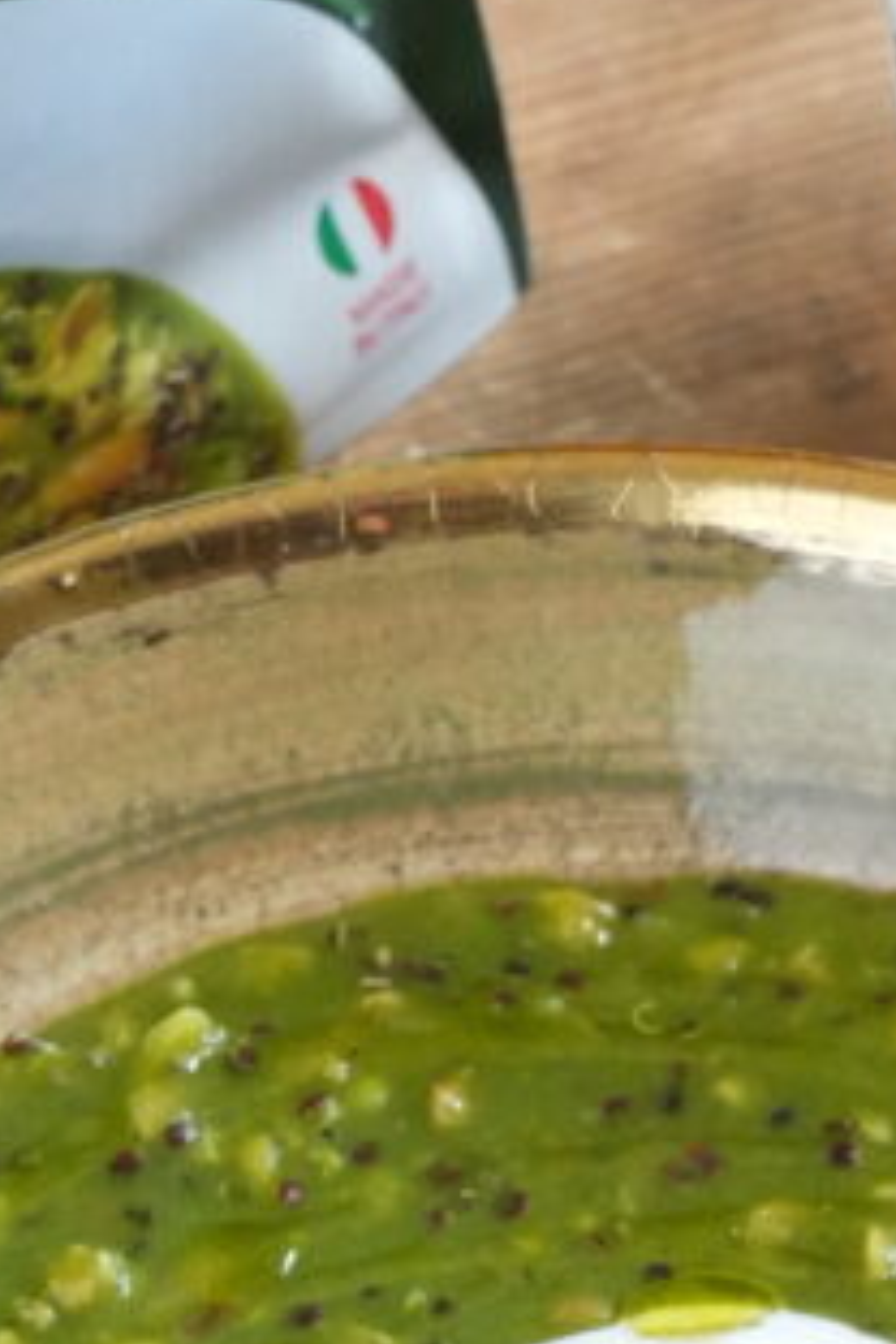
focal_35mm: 232
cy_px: 1279
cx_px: 967
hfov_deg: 5.9
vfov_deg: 8.8
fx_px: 8647
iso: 2500
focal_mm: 47
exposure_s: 1/125
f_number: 7.1
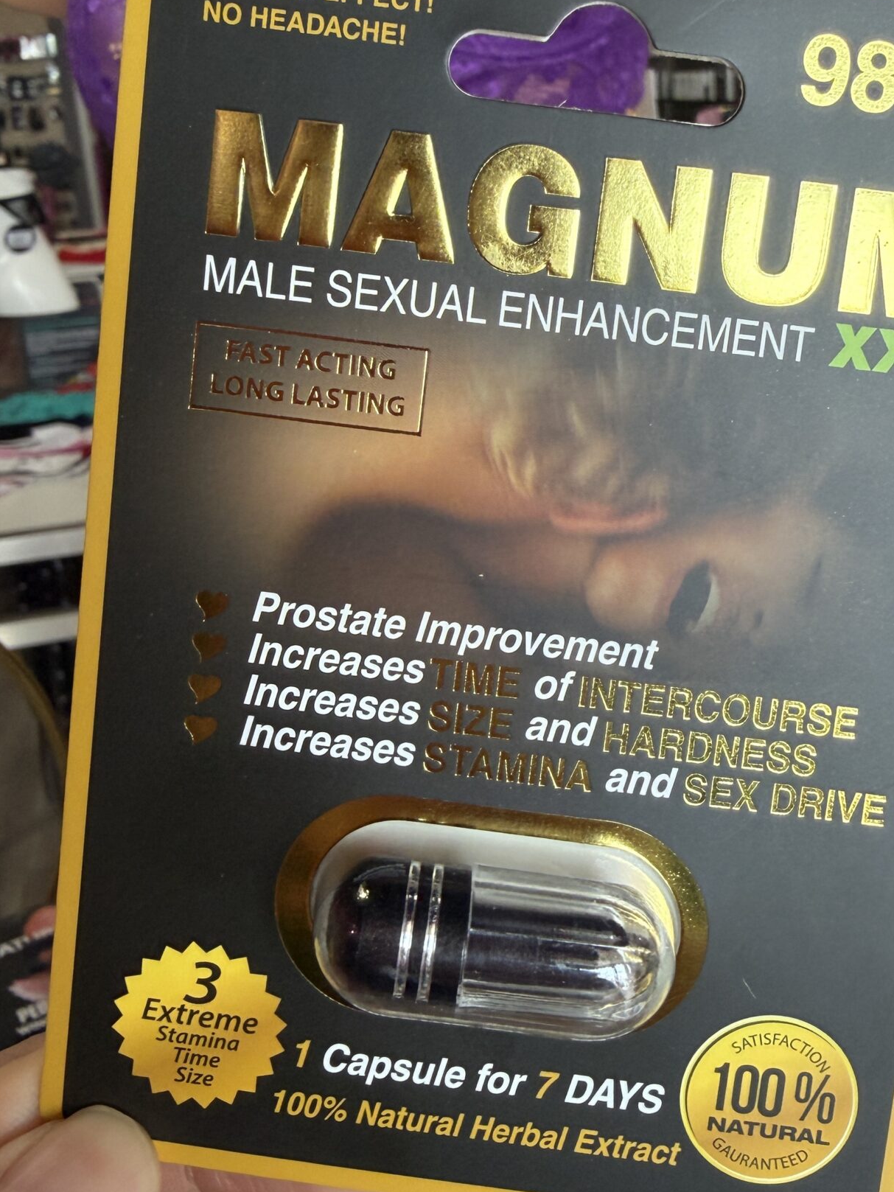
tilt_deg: -17.0
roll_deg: +4.3
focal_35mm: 38
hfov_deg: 37.7
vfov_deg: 49.0
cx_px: 494
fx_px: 1308
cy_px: 568
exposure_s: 1/120
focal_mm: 2.22
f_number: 2.2
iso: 250
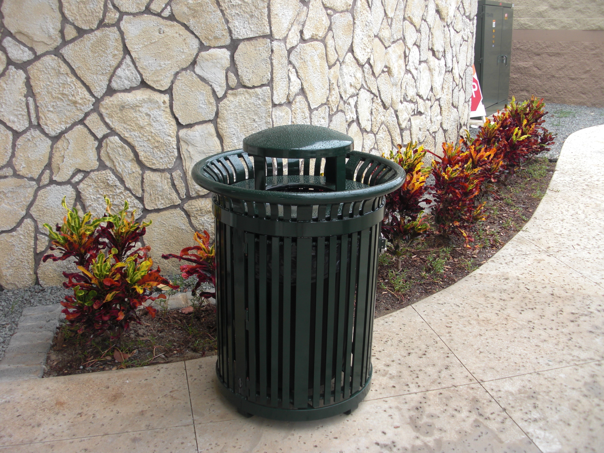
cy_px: 226
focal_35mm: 36
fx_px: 628
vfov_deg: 39.7
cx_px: 302
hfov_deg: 51.4
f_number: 2.8
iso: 50
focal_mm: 6.3
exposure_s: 1/200
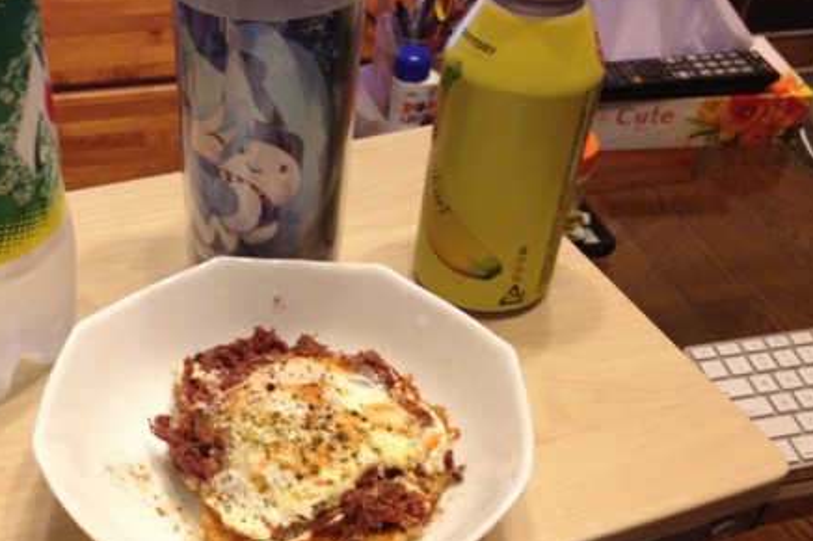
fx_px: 1129
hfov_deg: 39.2
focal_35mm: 50
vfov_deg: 26.6
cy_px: 405
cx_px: 281
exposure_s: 1/20
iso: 250
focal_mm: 4.28
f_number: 2.4
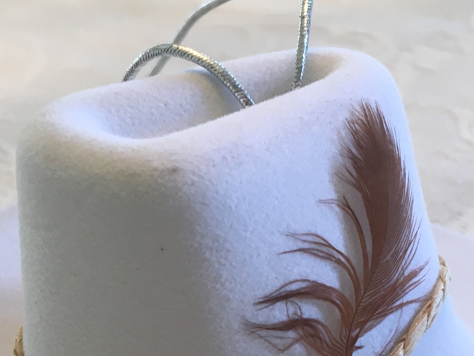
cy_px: 359
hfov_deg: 25.3
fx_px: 1054
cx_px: 212
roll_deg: +3.0
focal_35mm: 77
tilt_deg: -32.0
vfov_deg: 18.6
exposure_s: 1/33
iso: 64
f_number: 2.2
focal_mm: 4.15
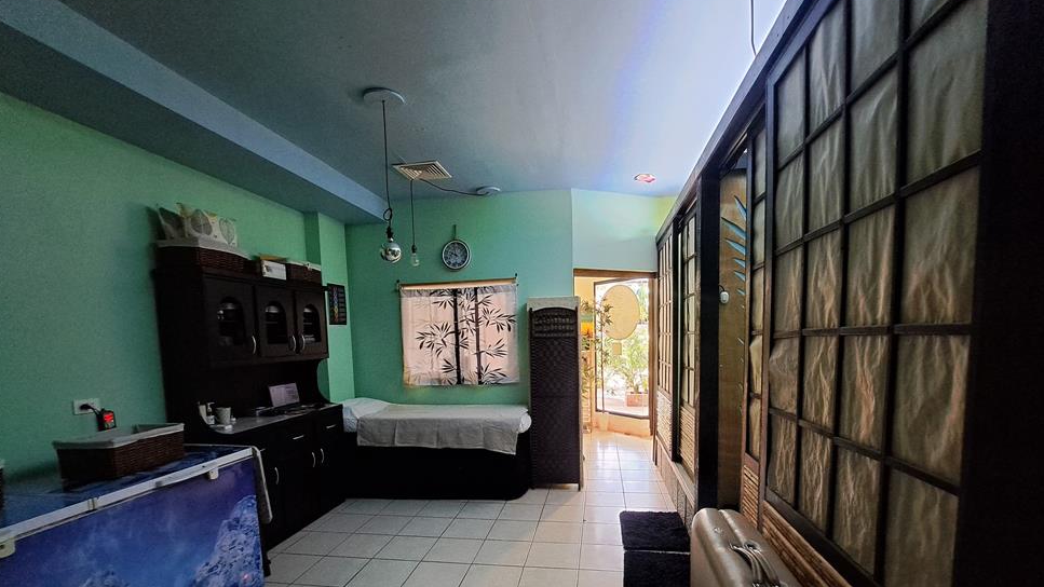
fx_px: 415
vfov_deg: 69.0
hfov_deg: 103.0
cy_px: 381
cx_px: 528
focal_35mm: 15
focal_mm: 1.74
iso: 160
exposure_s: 1/24
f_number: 2.2
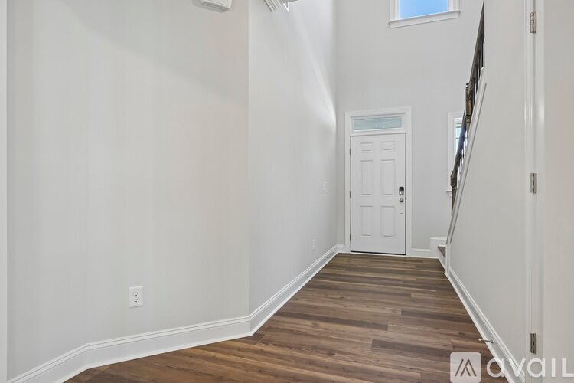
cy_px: 192
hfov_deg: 85.4
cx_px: 287
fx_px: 311
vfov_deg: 63.2
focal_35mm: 20
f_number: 8
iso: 400
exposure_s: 1/13
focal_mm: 19.5
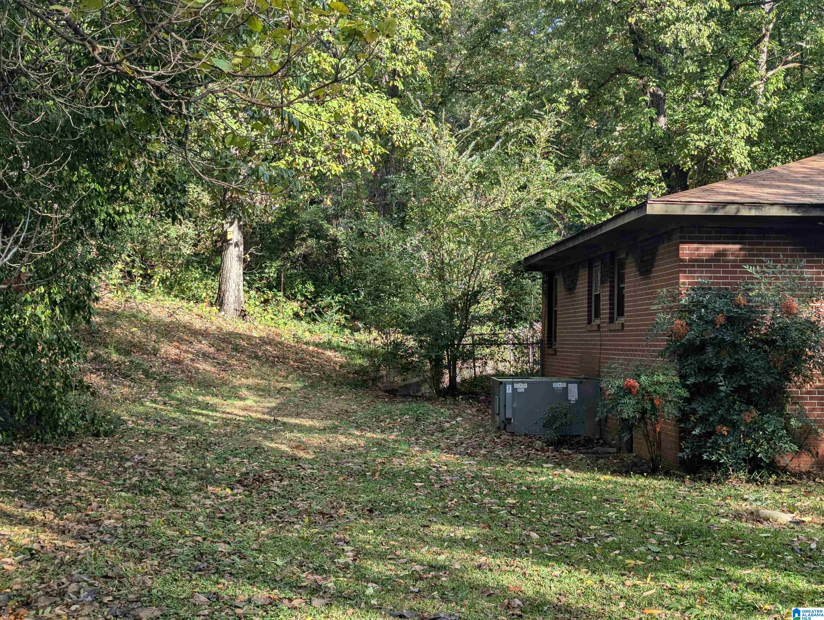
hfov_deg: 39.6
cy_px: 310
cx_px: 412
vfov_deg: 30.3
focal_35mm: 48
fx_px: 1144
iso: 43
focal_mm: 6.81
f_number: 1.85
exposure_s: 1/424
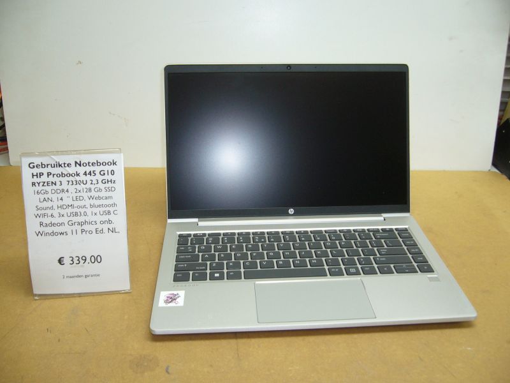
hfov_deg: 52.6
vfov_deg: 40.7
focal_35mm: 35
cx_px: 255
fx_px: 516
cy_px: 192
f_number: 2.8
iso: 100
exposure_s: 1/30
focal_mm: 5.8
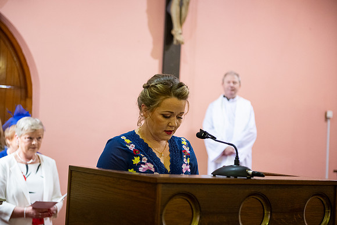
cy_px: 112
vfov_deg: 19.5
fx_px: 655
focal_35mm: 70
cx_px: 168
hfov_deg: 28.8
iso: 1250
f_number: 3.5
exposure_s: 1/160
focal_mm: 70
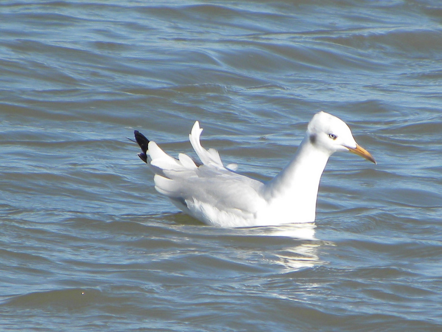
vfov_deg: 2.4
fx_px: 7972
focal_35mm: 624
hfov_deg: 3.2
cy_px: 166
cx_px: 221
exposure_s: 1/315
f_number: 5
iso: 64
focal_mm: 110.4
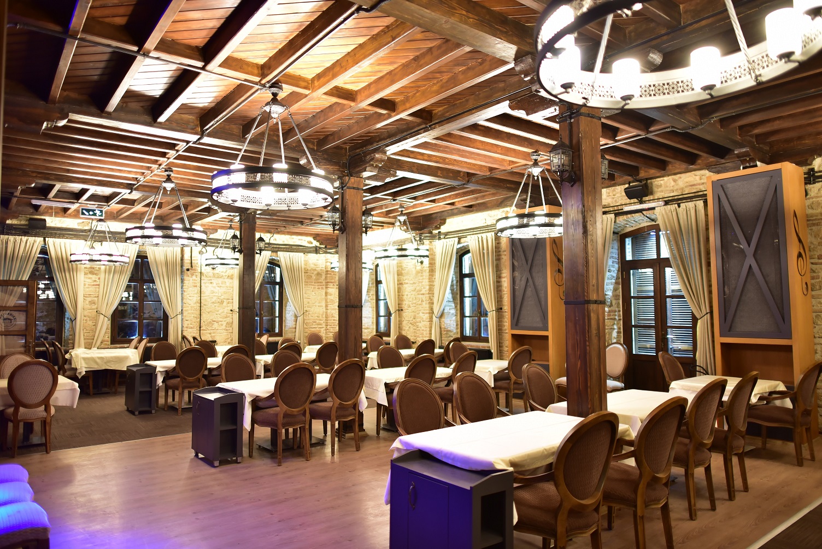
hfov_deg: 73.7
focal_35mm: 24
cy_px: 274
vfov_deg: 53.2
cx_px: 411
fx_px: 548
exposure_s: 1/20
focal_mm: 24
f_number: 1.4
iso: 1000
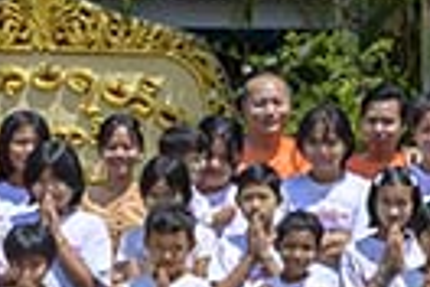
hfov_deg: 8.9
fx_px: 2564
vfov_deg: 6.4
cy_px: -75
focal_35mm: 215
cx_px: 925
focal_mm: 29.5
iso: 180
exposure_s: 1/500
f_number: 8
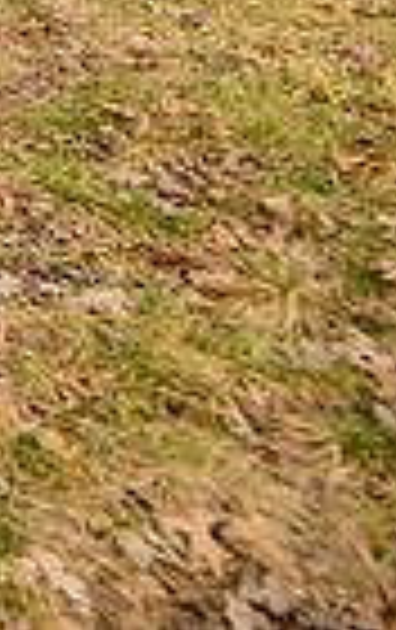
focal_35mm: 59
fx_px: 1015
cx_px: -860
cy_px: -236
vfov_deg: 27.4
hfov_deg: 10.8
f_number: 5
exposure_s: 1/500
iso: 400
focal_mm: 14
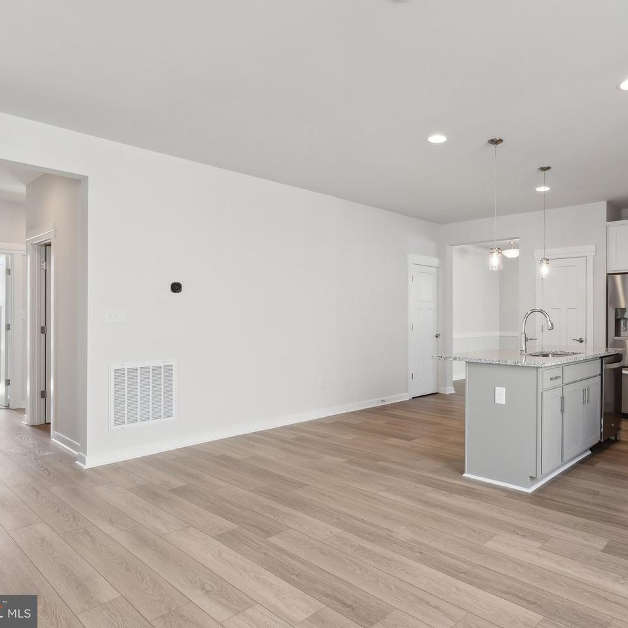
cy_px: 314
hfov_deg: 65.8
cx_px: 407
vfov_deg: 67.3
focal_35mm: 23
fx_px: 472
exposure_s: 1/10
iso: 200
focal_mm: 12
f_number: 9
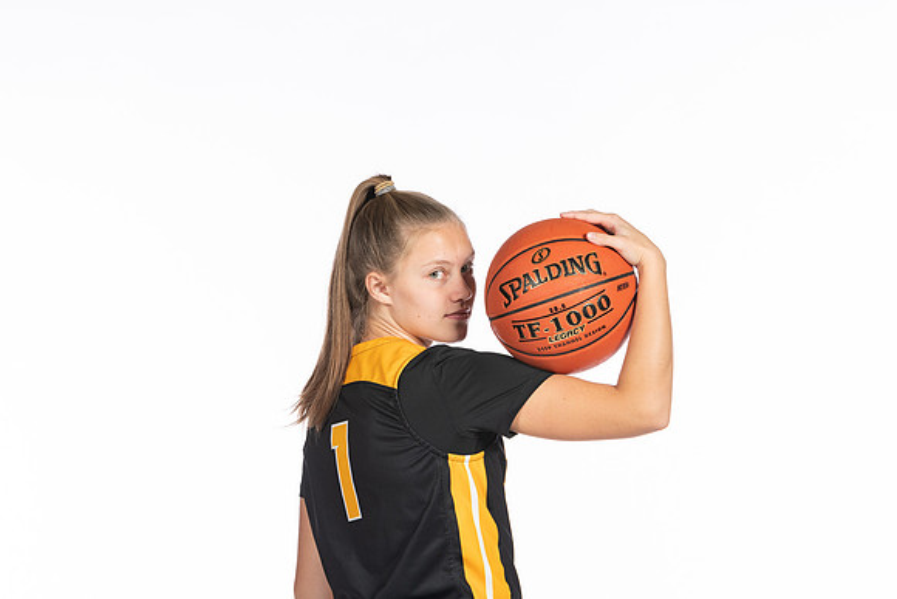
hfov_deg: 10.5
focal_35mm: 195
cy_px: 300
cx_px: 448
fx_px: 4860
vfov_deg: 7.0
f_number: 5.6
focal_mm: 130
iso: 100
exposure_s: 1/100
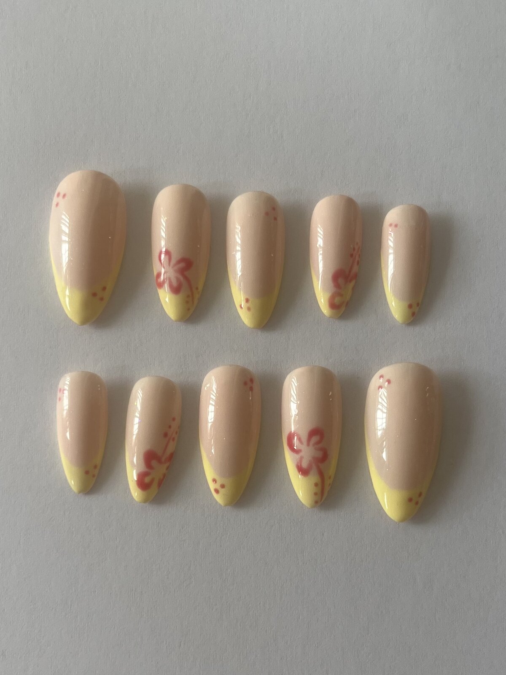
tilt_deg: -82.8
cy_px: 338
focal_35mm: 26
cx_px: 253
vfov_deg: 67.3
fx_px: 507
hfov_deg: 53.1
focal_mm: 5.1
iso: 50
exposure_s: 1/121
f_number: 1.6
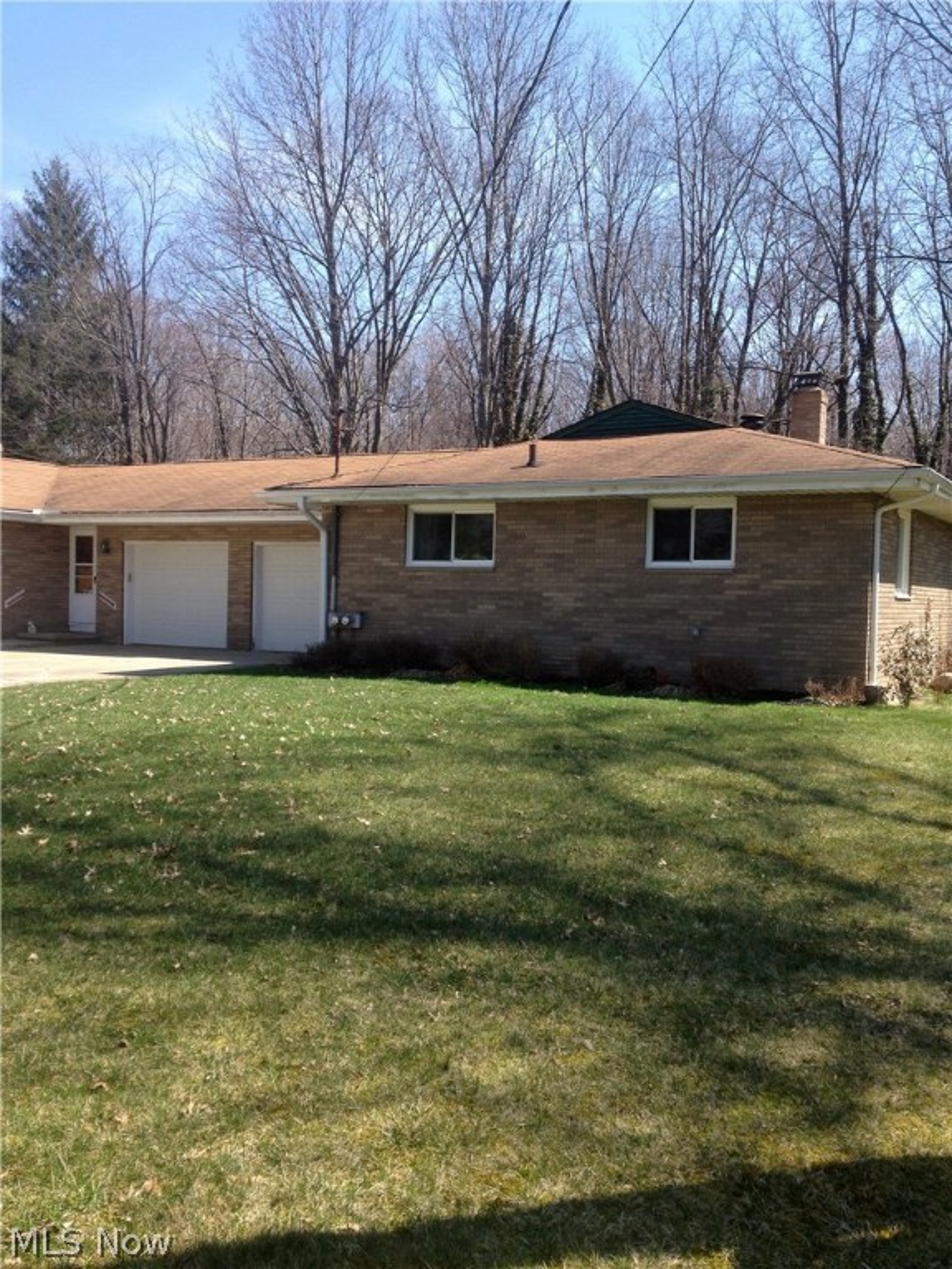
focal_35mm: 35
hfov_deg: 40.7
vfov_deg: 52.6
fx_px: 1283
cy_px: 634
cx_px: 476
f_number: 2.4
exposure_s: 1/657
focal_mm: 4.28
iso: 50
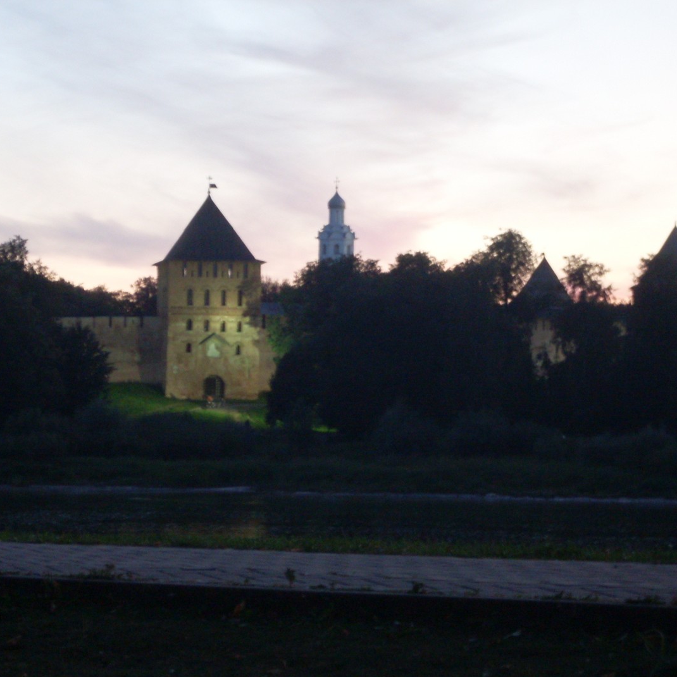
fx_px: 2987
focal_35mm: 135
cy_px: 339
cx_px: 243
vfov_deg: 12.9
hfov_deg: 12.9
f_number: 5.2
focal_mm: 18.9
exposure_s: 1/4
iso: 200
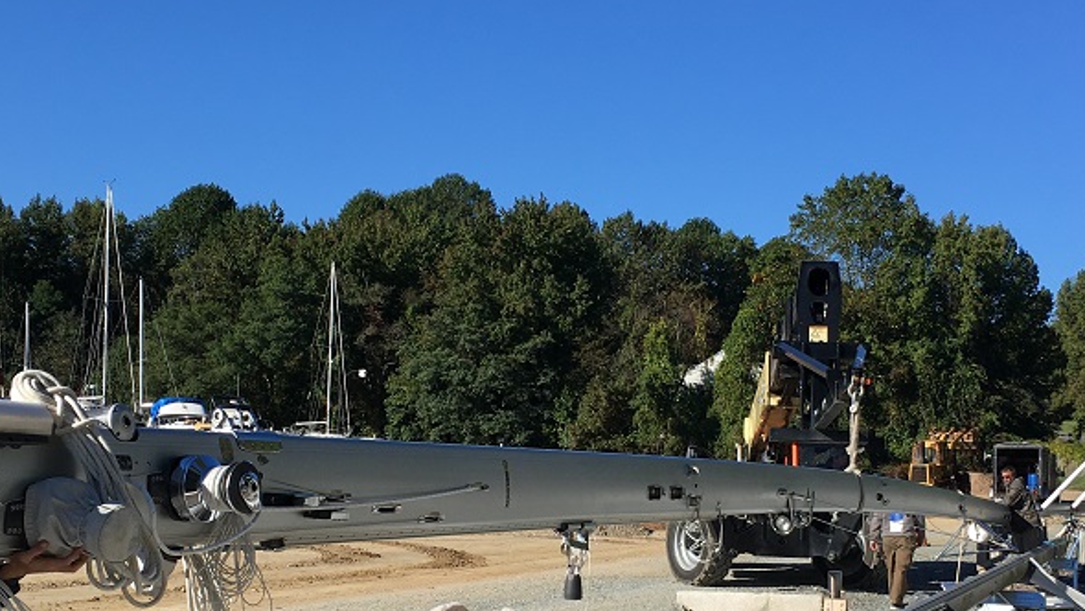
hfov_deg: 38.5
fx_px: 1554
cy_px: 442
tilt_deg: +4.0
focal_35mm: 54
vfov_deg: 22.1
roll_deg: -3.2
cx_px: 566
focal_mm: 4.15
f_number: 2.2
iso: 25
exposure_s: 1/1261
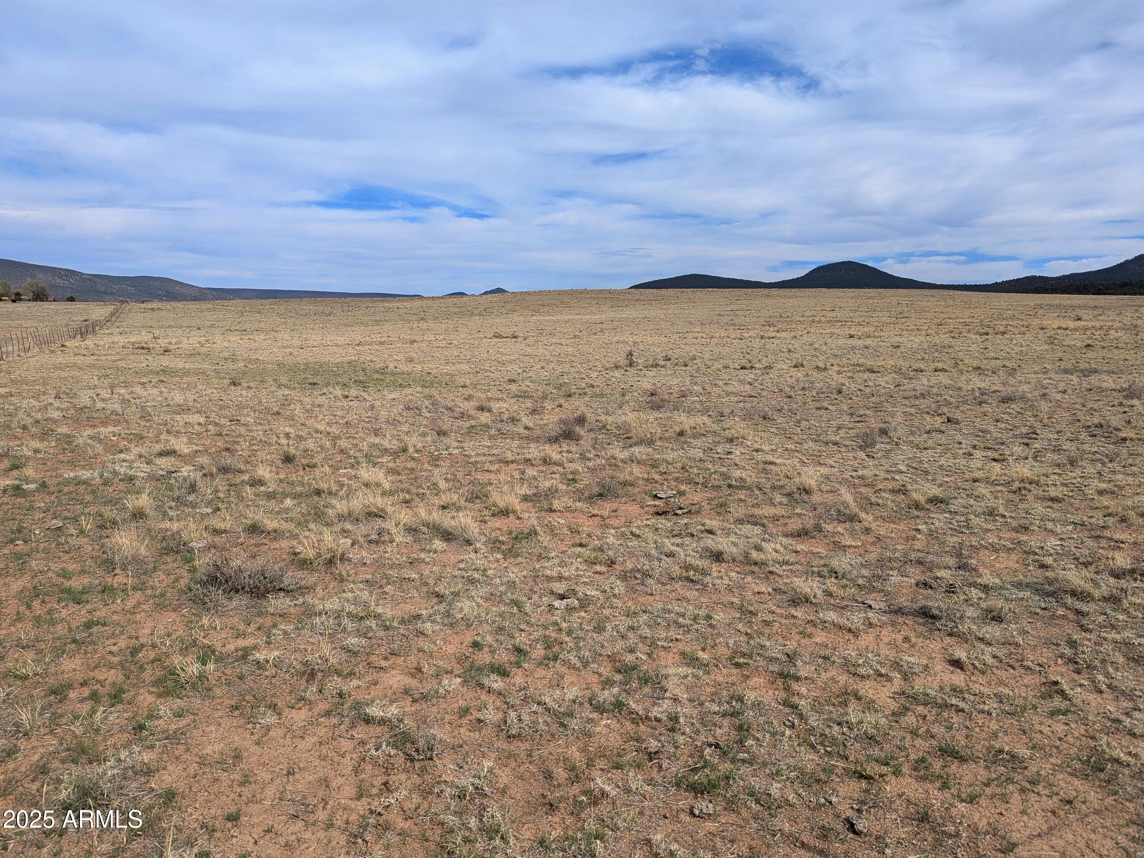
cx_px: 572
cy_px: 429
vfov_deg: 56.8
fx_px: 793
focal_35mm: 24
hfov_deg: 71.6
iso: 39
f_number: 1.85
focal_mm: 6.81
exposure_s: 1/2179
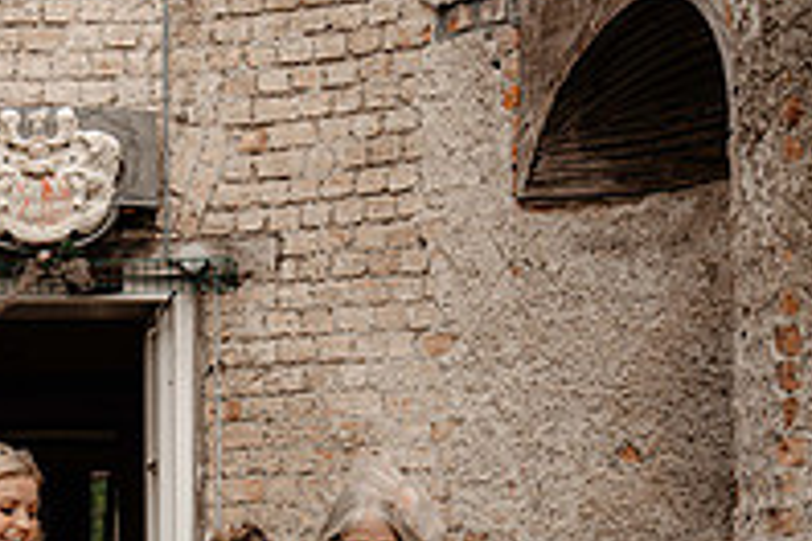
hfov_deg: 19.2
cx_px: 36
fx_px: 2346
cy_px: 601
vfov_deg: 12.9
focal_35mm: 104
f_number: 5
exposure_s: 1/320
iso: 200
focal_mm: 35
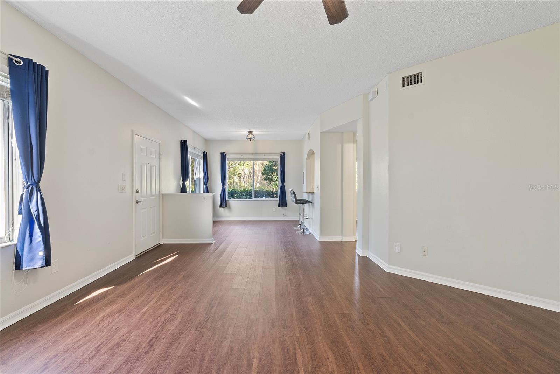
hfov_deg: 96.7
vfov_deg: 73.8
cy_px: 187
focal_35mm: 16
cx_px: 280
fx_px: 249
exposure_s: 1/3
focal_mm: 16
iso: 250
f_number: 8
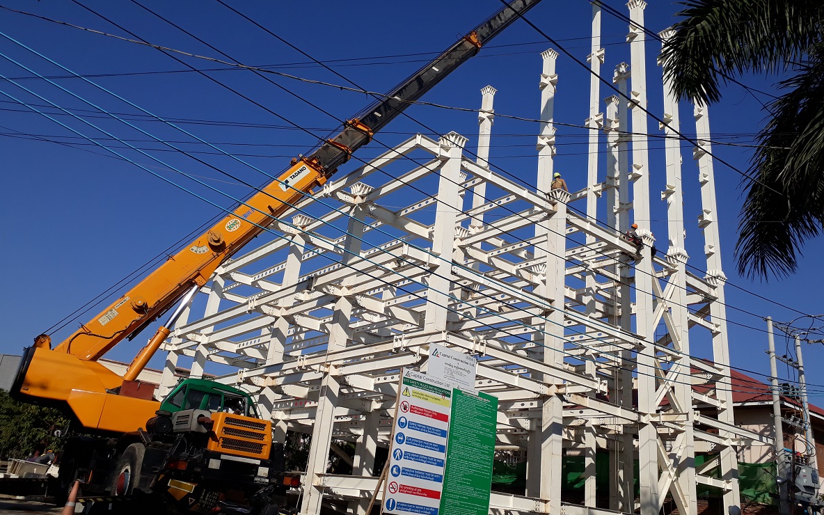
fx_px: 651
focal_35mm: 29
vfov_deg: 43.1
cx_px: 416
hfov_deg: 64.6
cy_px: 233
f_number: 1.9
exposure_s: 1/3021
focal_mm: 3.6
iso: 40
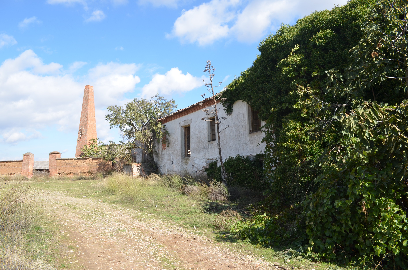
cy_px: 135
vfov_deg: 47.7
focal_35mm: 27
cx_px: 204
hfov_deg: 67.5
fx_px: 305
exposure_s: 1/250
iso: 200
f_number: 8
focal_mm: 18
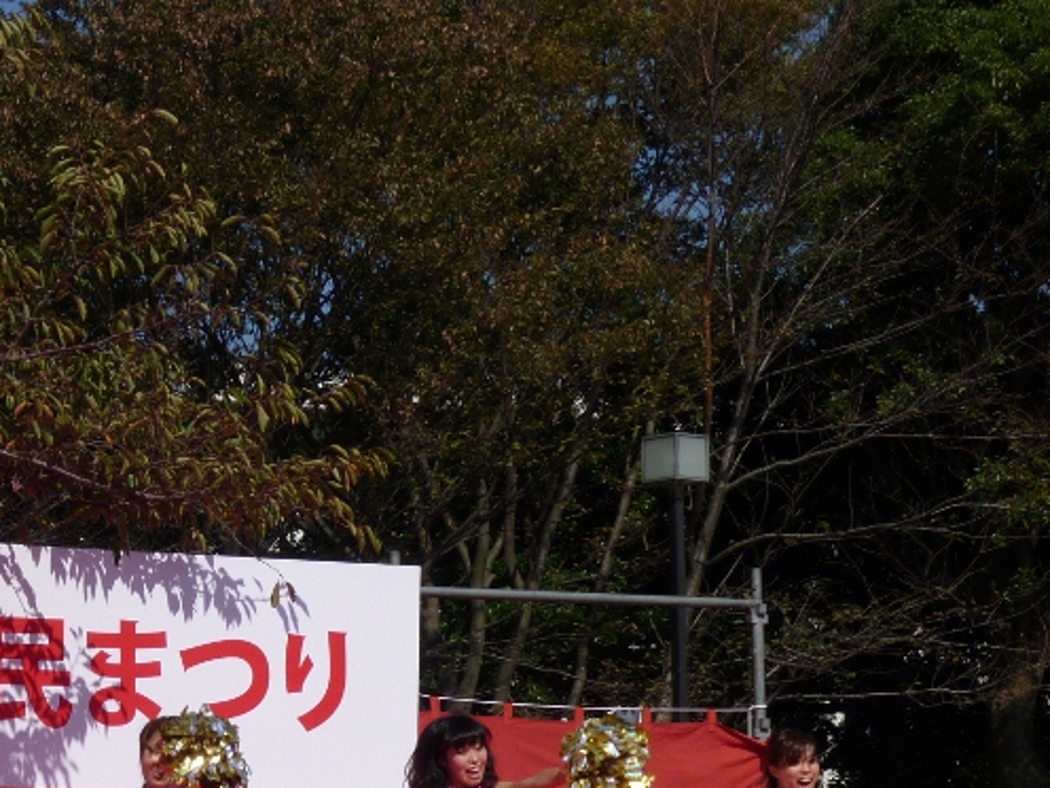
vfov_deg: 11.7
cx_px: -13
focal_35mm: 126
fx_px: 3822
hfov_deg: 15.3
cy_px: 767
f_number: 4.7
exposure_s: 1/800
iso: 80
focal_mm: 11
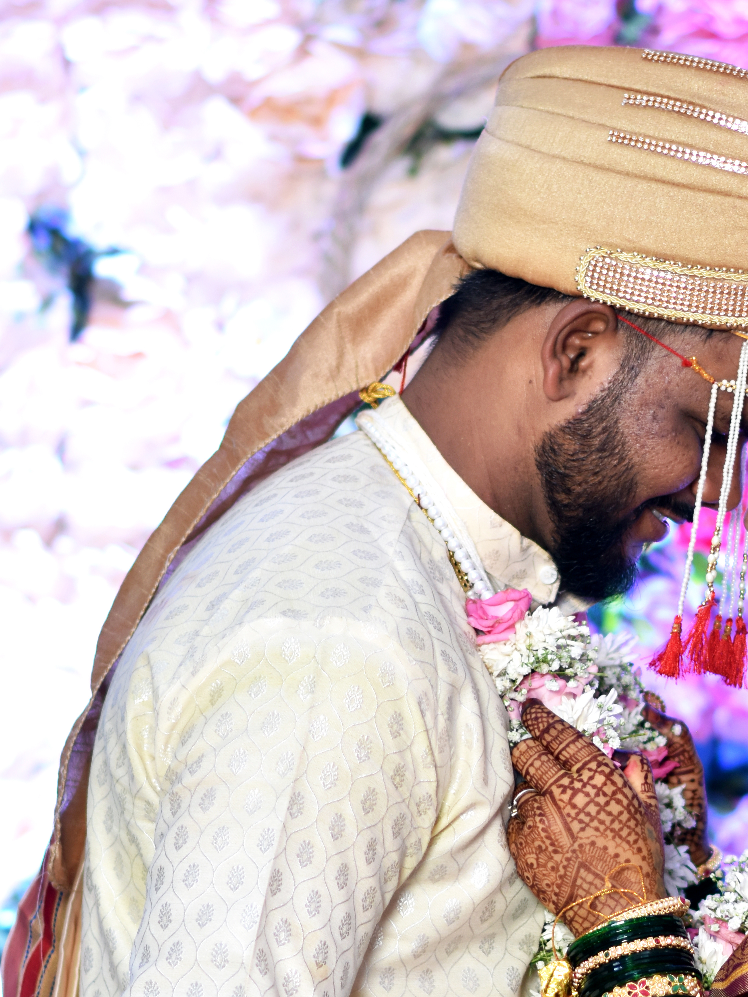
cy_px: 809
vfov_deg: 7.9
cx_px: 642
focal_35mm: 249
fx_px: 7172
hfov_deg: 6.0
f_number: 2.2
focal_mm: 85
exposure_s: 1/200
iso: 320
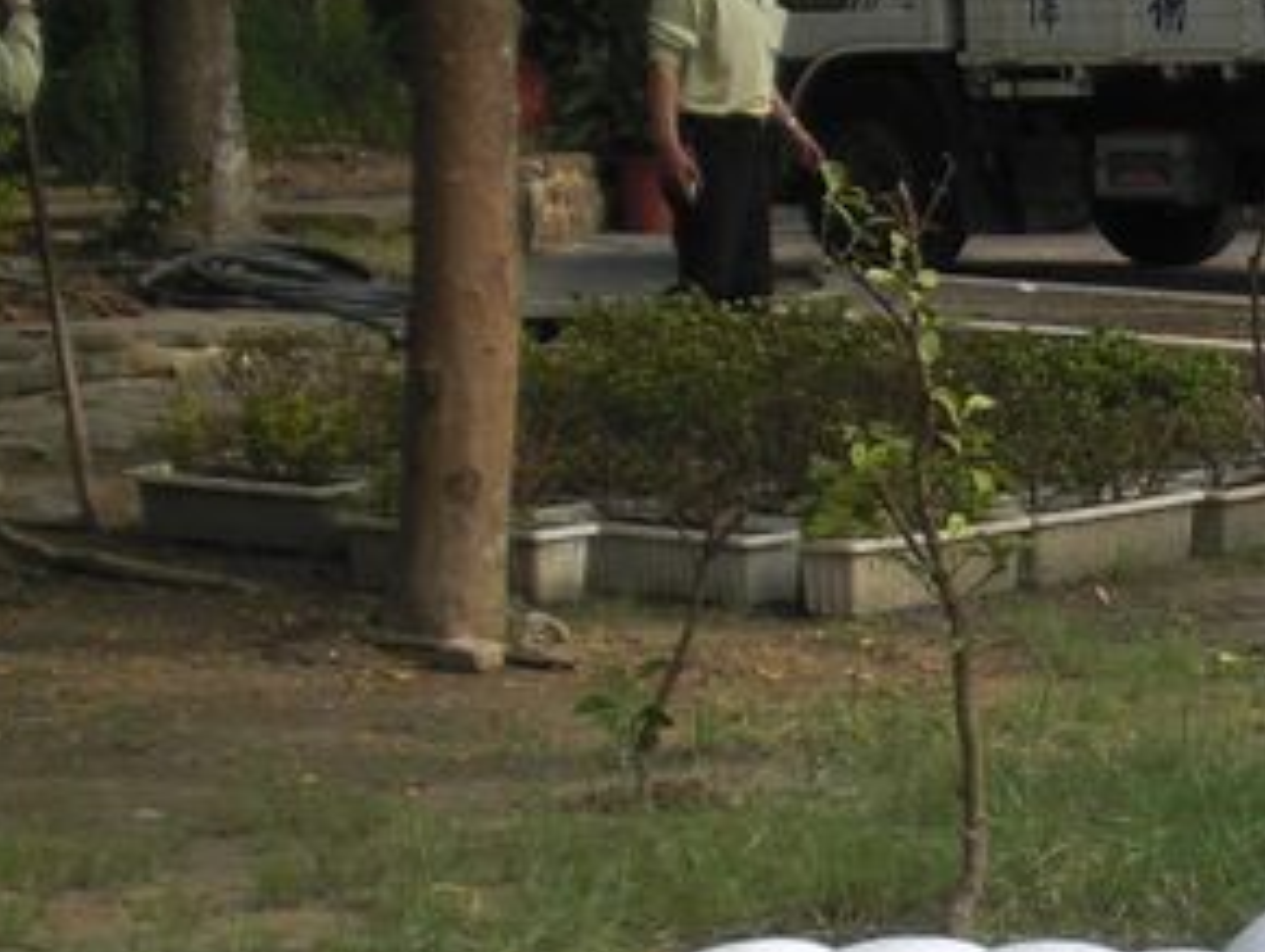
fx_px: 6403
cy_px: 704
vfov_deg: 8.5
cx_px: 2052
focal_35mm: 175
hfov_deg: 10.8
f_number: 3.6
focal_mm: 8.44
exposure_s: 1/320
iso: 64
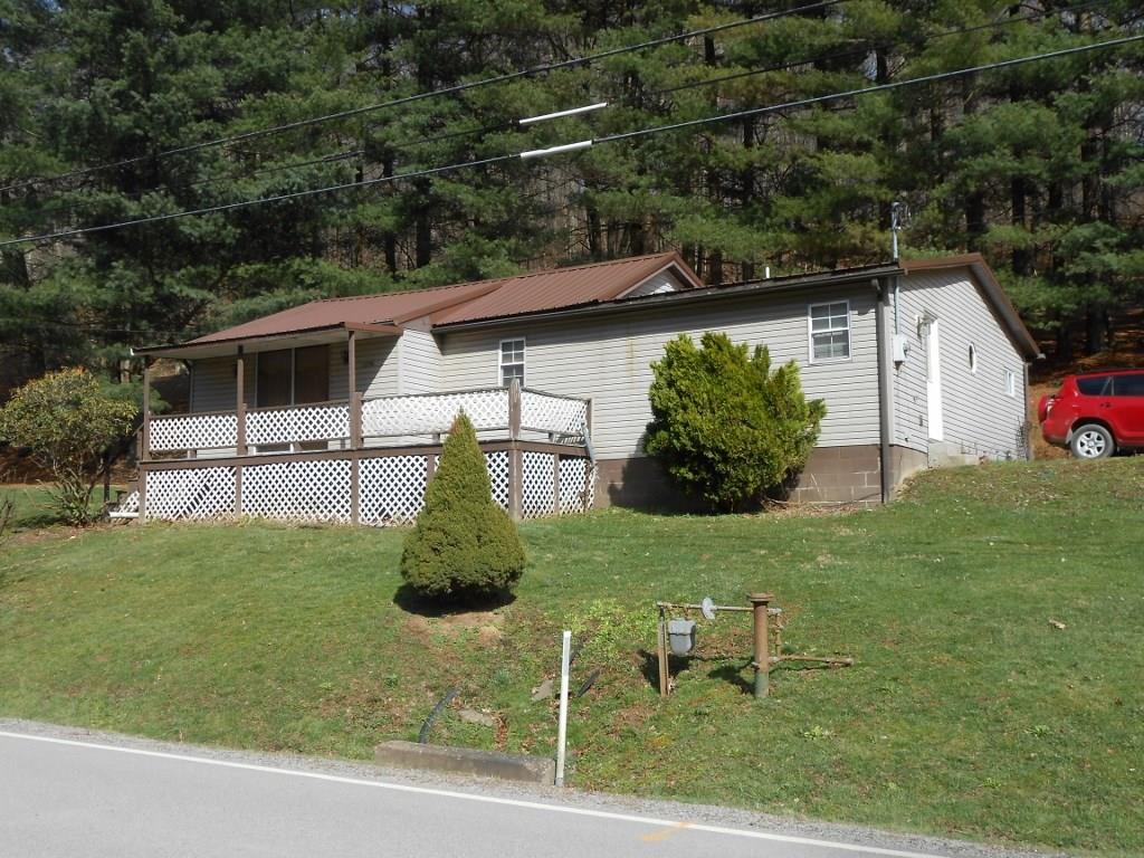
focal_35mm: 38
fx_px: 1256
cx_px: 572
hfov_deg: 49.0
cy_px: 429
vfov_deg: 37.7
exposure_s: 1/640
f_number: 4.2
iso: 80
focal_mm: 6.8
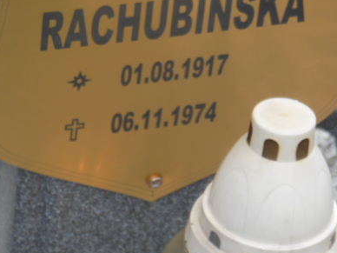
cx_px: 135
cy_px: 50
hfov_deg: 6.3
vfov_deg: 4.7
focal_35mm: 315
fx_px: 3067
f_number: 5.6
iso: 200
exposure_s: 1/60
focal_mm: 34
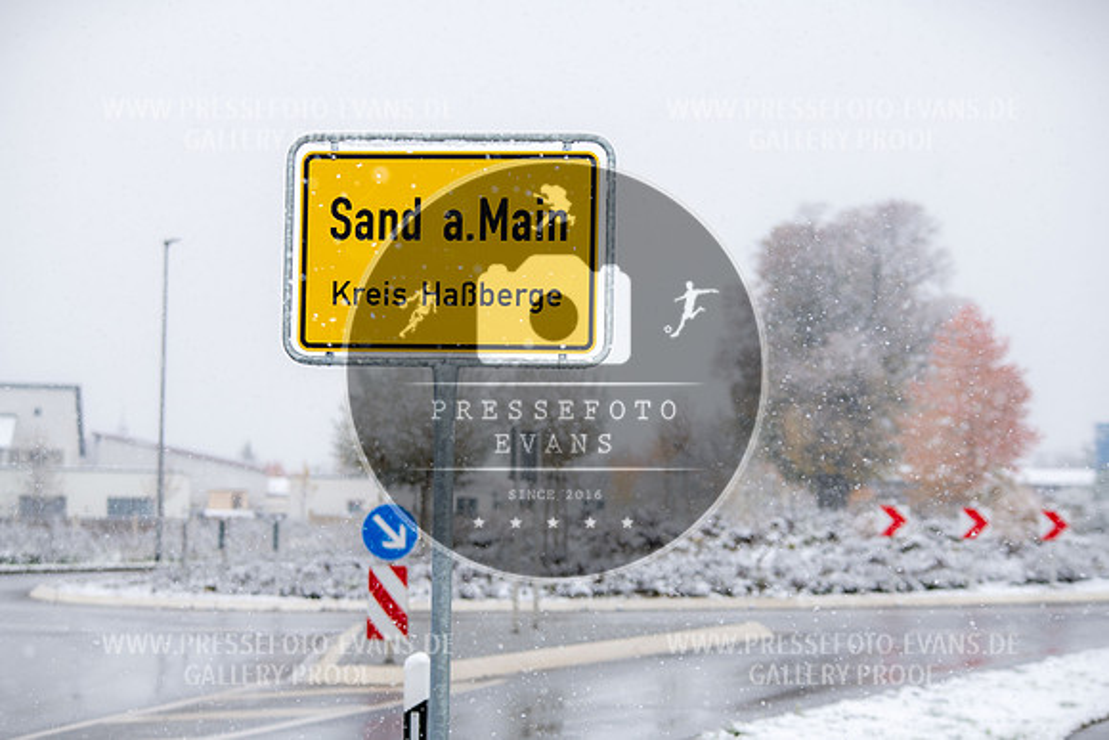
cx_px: 554
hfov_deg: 19.5
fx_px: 3235
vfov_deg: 13.0
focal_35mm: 105
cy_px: 370
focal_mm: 105
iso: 160
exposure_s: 1/500
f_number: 5
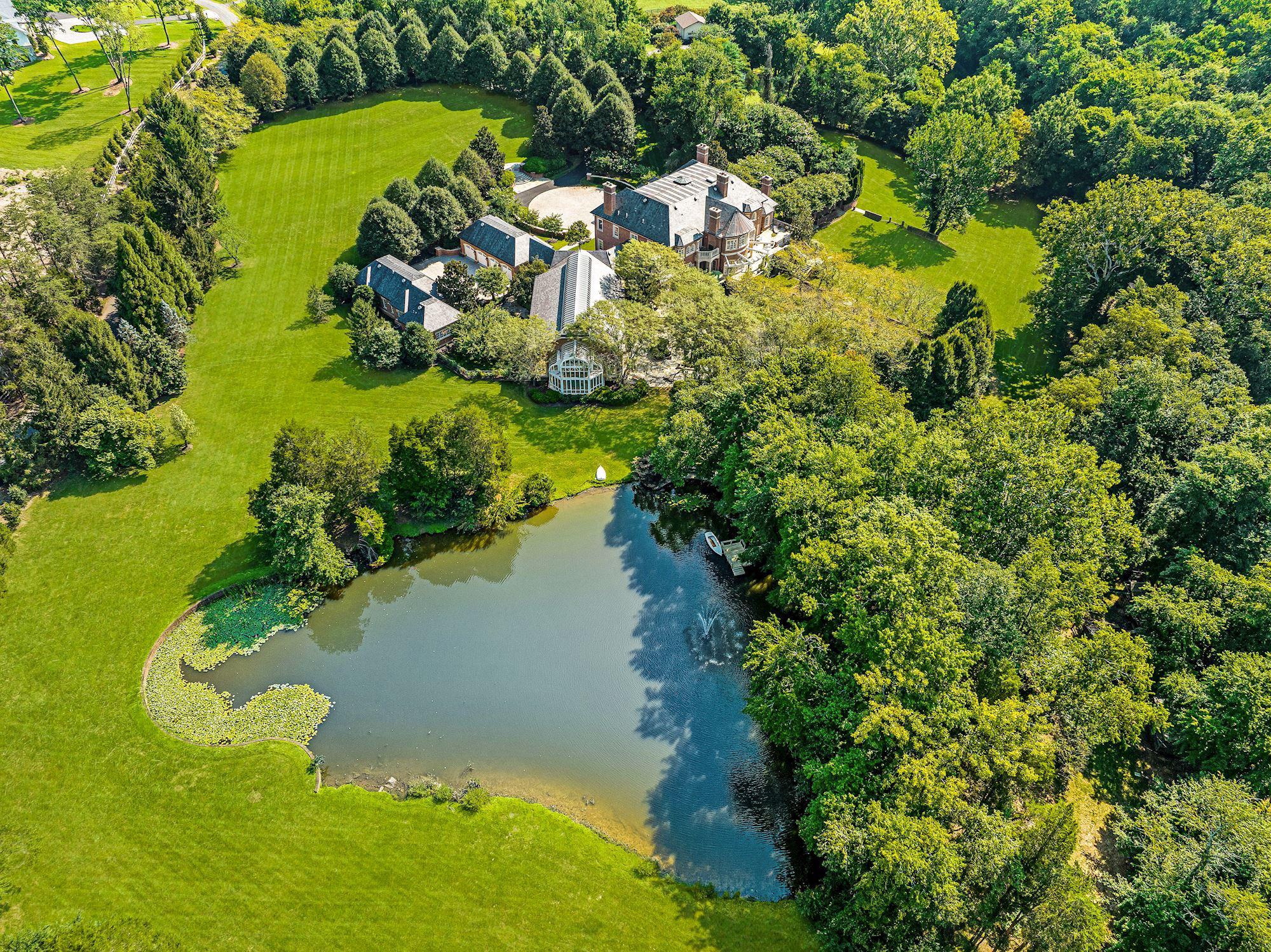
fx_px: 881
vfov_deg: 56.8
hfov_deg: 71.6
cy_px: 476
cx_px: 636
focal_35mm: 24
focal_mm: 12.29
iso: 100
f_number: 5.6
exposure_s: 1/320
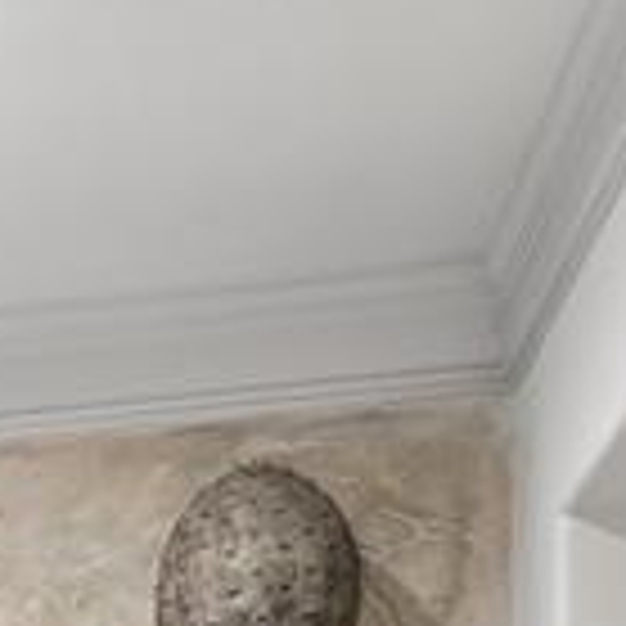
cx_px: -680
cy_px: 1437
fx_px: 2435
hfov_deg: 12.6
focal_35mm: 119
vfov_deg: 12.1
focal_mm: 19
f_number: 8
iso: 400
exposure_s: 1/5
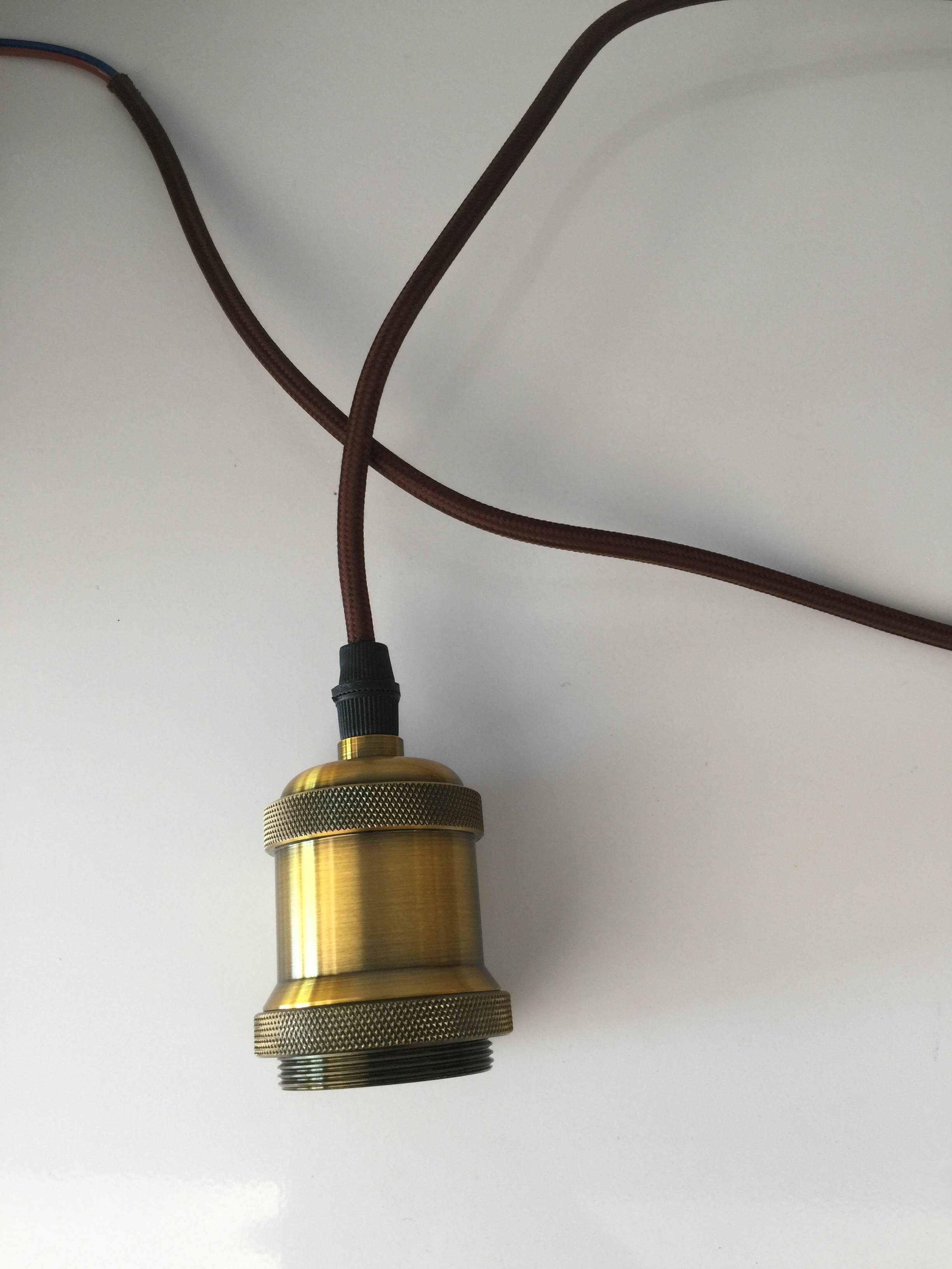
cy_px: 634
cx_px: 476
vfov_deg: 61.7
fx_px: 1063
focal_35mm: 29
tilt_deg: -75.5
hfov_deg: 48.2
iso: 32
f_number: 2.2
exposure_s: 1/33
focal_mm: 4.15
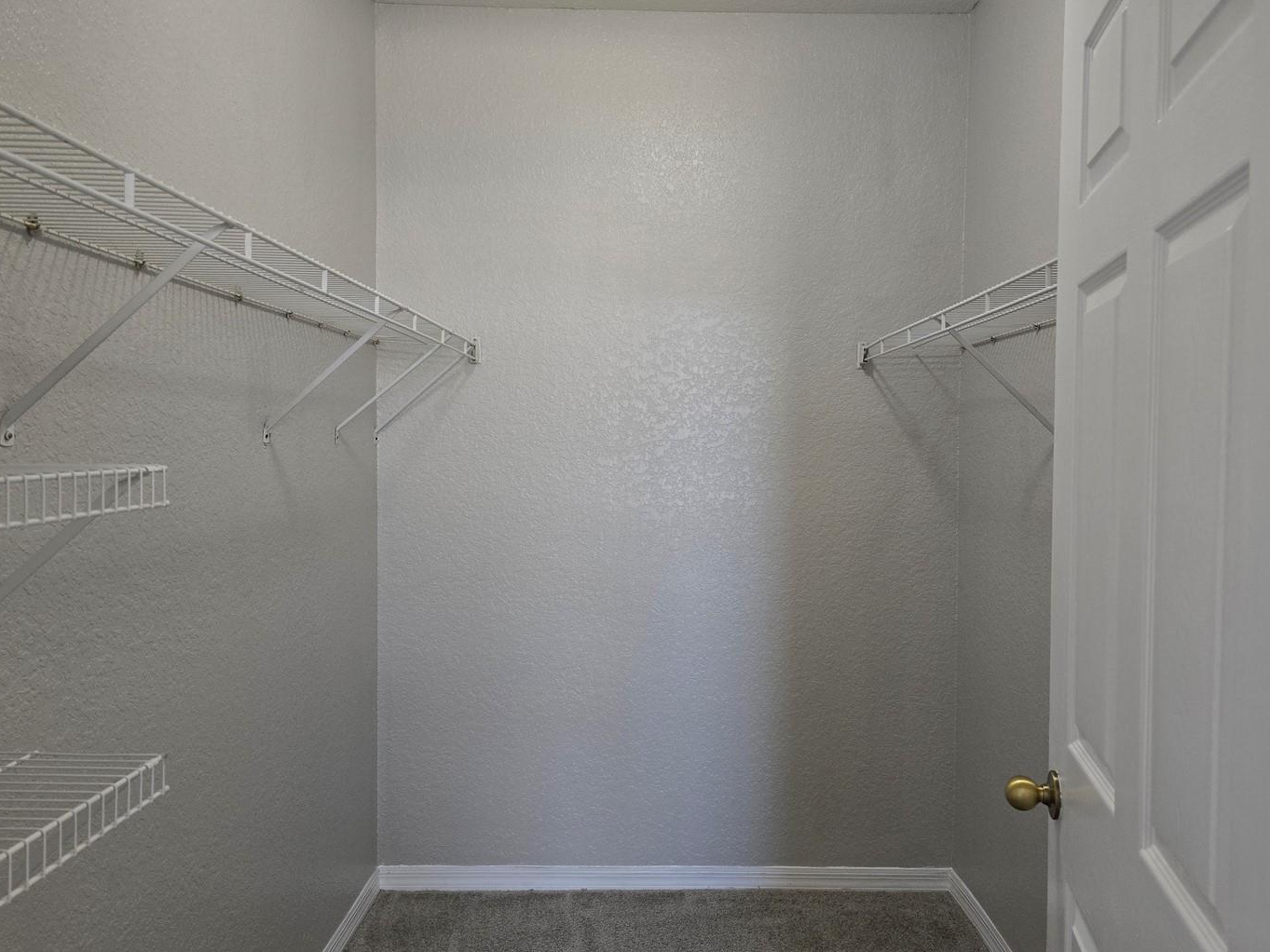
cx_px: 691
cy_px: 485
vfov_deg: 51.3
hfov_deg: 65.2
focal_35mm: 27
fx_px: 990
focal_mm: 6.3
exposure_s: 1/60
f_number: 1.7
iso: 320
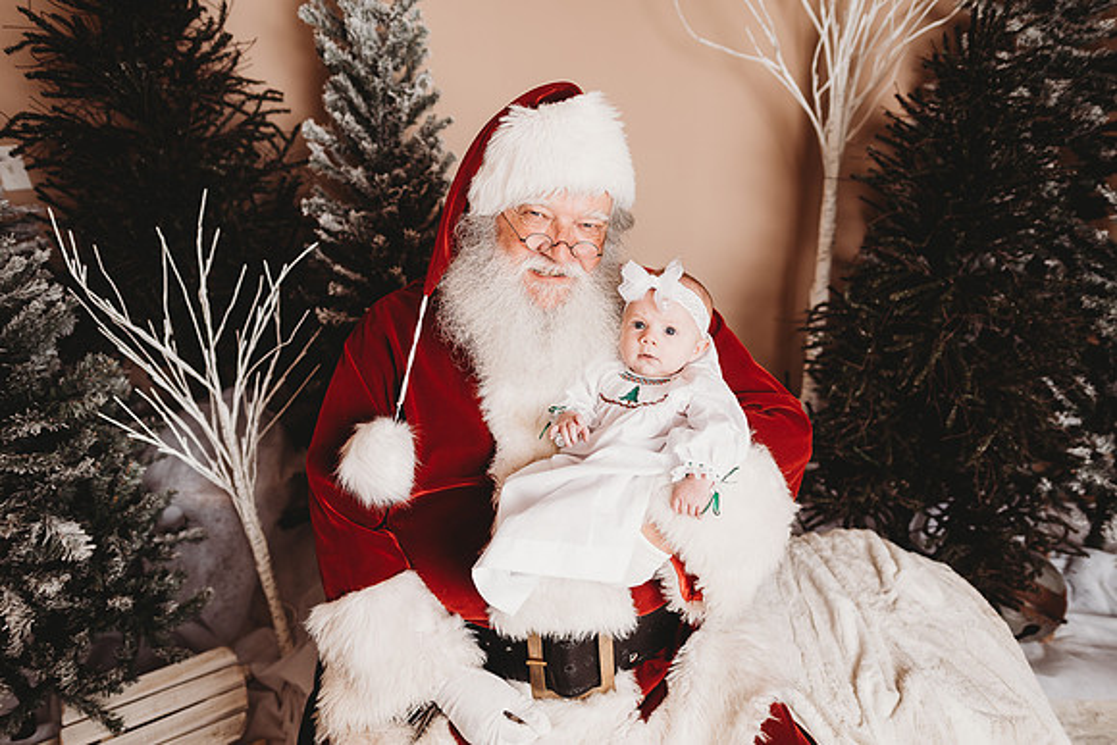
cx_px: 558
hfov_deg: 73.7
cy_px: 372
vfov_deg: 53.2
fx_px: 745
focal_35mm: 24
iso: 100
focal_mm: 24
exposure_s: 1/160
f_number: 2.5
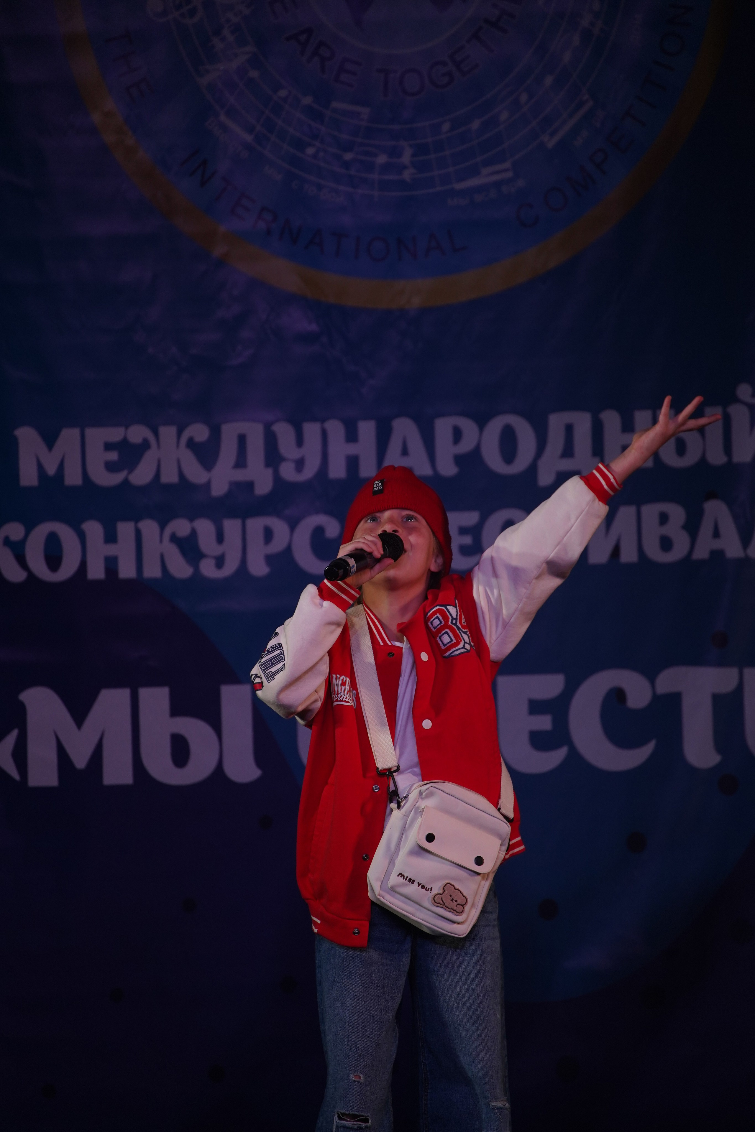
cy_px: 566
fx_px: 8996
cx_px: 378
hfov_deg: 4.8
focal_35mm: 286
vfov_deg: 7.2
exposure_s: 1/400
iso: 1600
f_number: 6.3
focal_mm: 286
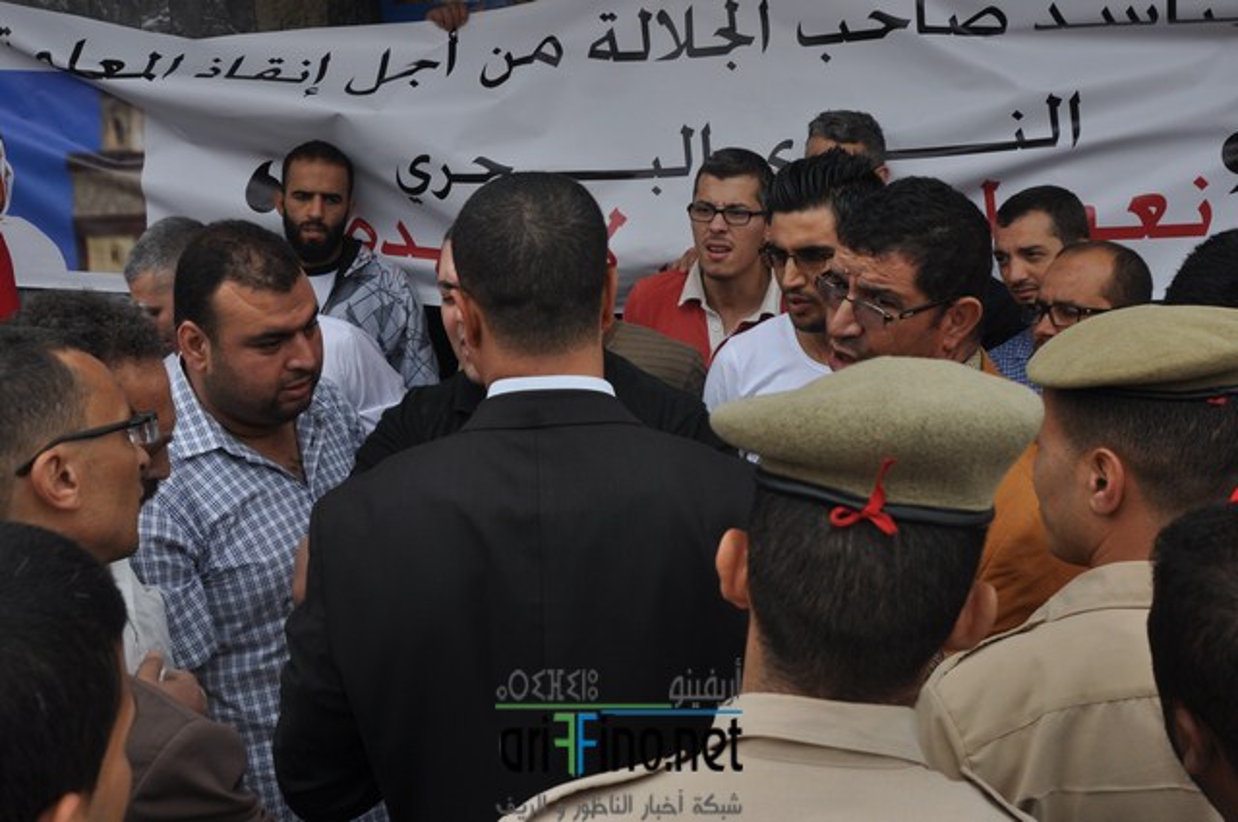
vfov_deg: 31.8
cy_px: 411
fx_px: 1442
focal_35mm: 42
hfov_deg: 46.5
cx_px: 619
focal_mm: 28
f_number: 8
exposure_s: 1/250
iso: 200
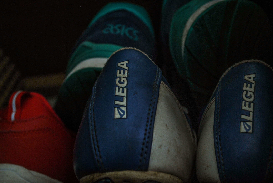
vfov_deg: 25.8
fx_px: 399
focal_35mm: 52
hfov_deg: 37.8
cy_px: 92
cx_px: 136
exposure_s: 1/20
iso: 200
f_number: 5
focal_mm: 35
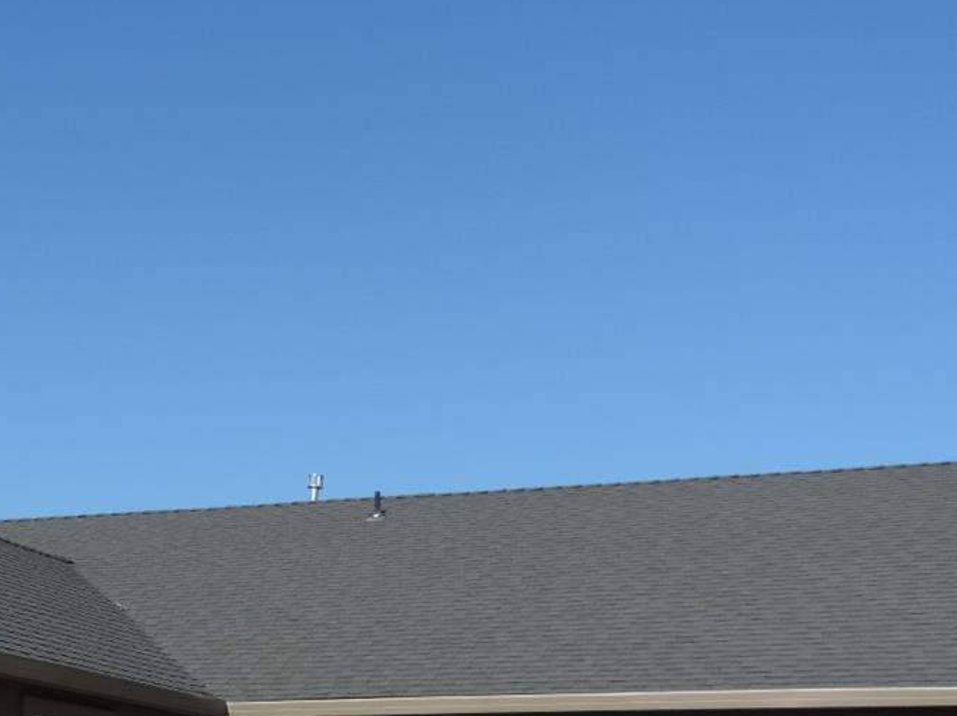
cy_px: 705
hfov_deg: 24.9
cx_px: -41
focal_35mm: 74
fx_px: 2045
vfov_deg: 19.4
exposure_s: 1/1250
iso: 80
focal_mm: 5.8
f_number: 3.2
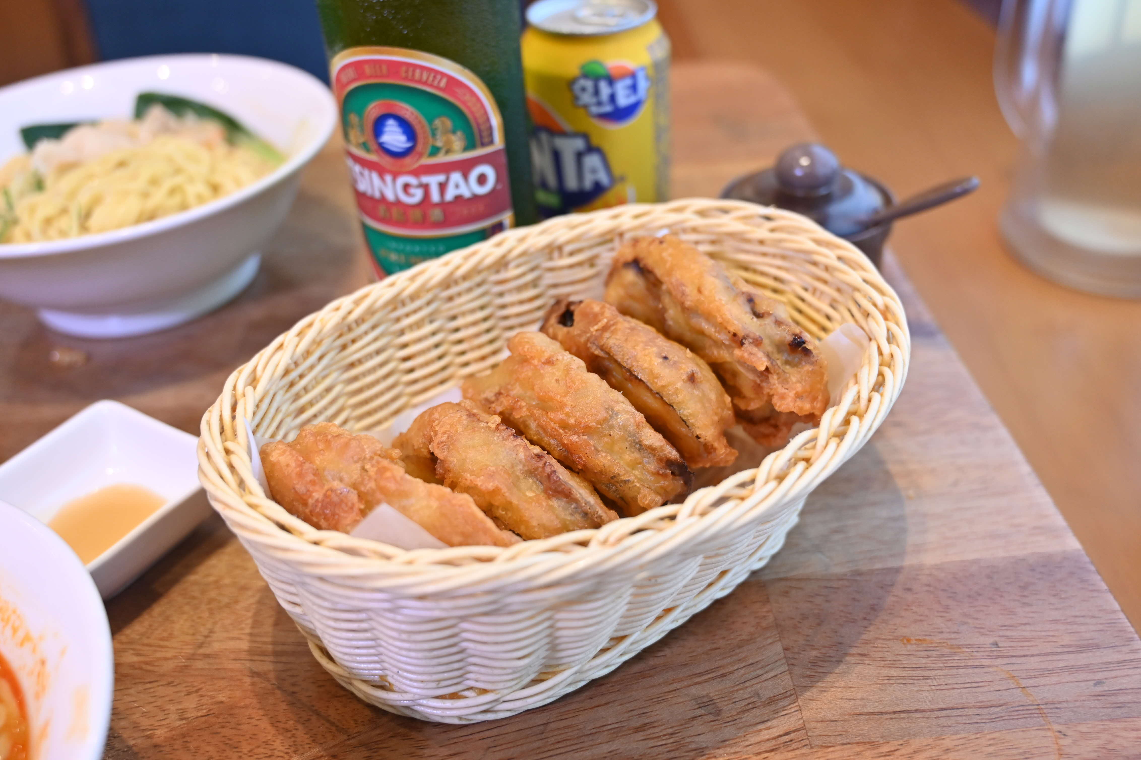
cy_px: 380
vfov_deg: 38.9
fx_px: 1077
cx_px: 570
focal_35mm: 34
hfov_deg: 55.8
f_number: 4
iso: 1250
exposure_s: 1/100
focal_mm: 34
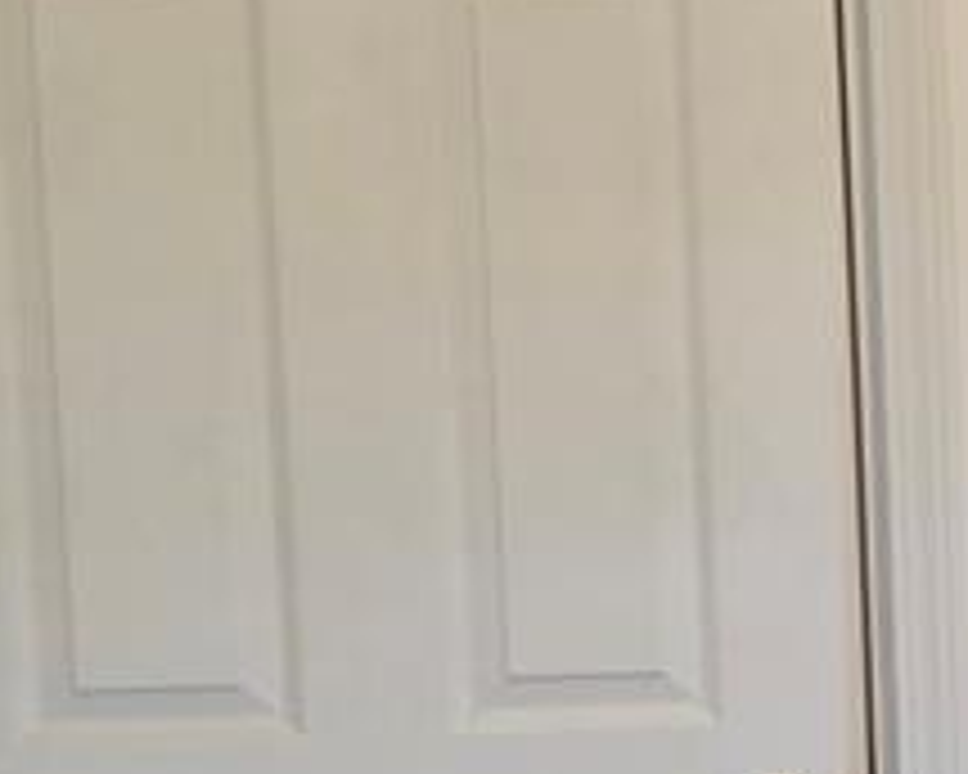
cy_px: 626
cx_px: 1968
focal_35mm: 107
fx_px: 3065
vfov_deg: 14.3
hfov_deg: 14.6
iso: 1250
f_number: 1.7
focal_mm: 6.3
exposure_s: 1/120
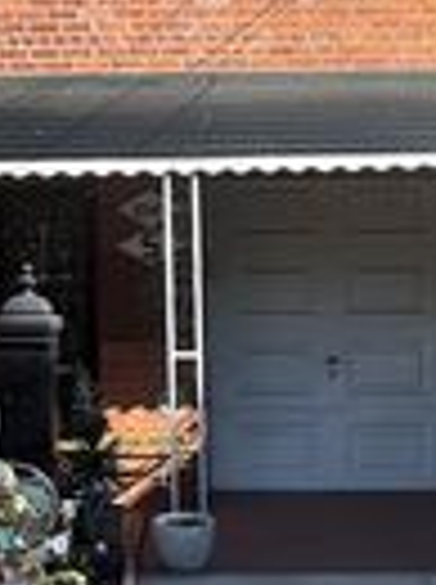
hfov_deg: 20.3
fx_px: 1213
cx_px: 153
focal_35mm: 72
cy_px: 232
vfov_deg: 27.0
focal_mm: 2.22
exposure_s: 1/687
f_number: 2.2
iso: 40
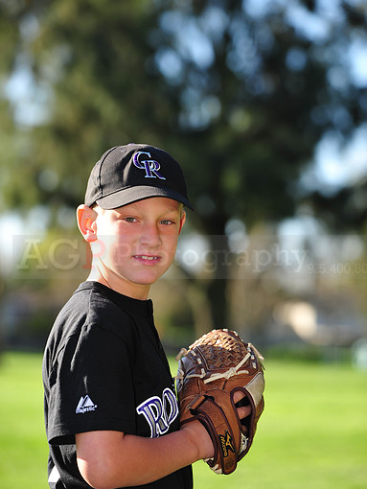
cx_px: 184
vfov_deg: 13.9
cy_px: 248
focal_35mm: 142
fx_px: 2006
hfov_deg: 10.5
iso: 200
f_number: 4.5
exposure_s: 1/500
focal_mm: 130
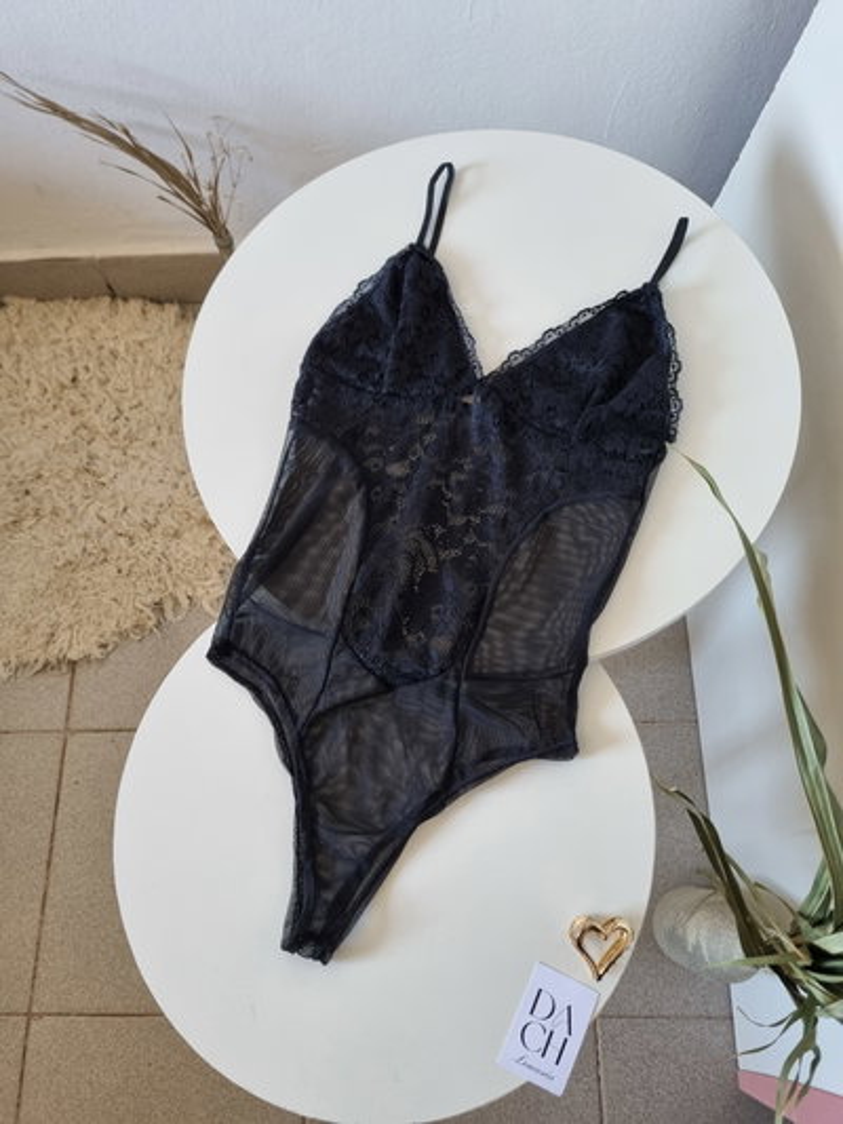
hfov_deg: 53.1
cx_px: 422
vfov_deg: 67.3
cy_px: 562
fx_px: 844
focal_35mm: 26
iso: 200
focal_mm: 5.4
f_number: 1.8
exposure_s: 1/120
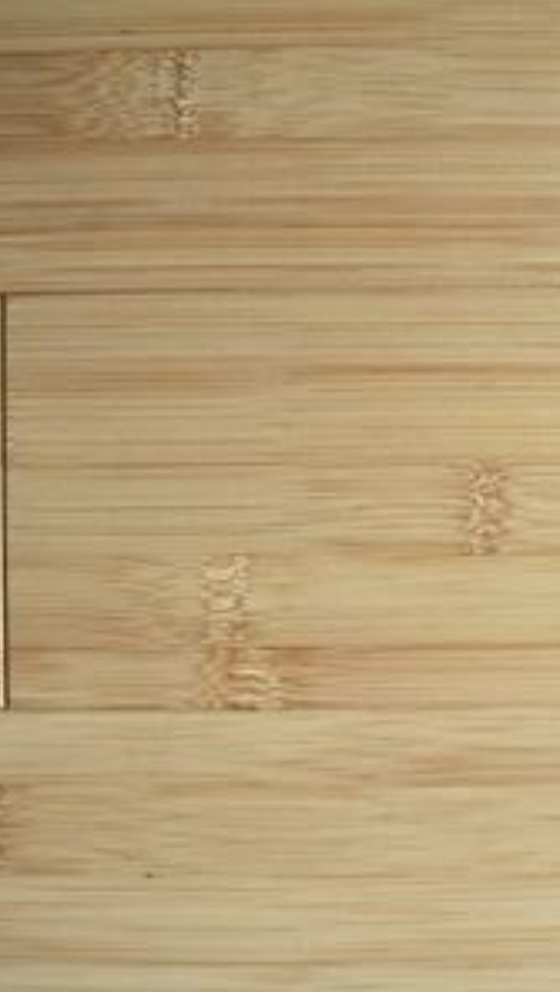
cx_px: 389
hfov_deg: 22.6
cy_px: 496
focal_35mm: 53
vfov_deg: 39.1
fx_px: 1396
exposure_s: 1/80
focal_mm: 6
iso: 80
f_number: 3.2
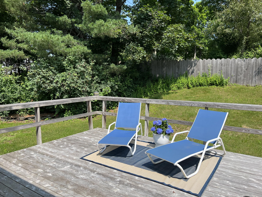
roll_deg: +0.4
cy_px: 98
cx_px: 131
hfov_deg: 67.3
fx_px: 197
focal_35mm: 26
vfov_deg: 53.1
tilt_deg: -4.8
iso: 50
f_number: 1.5
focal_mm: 5.7
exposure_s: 1/2841
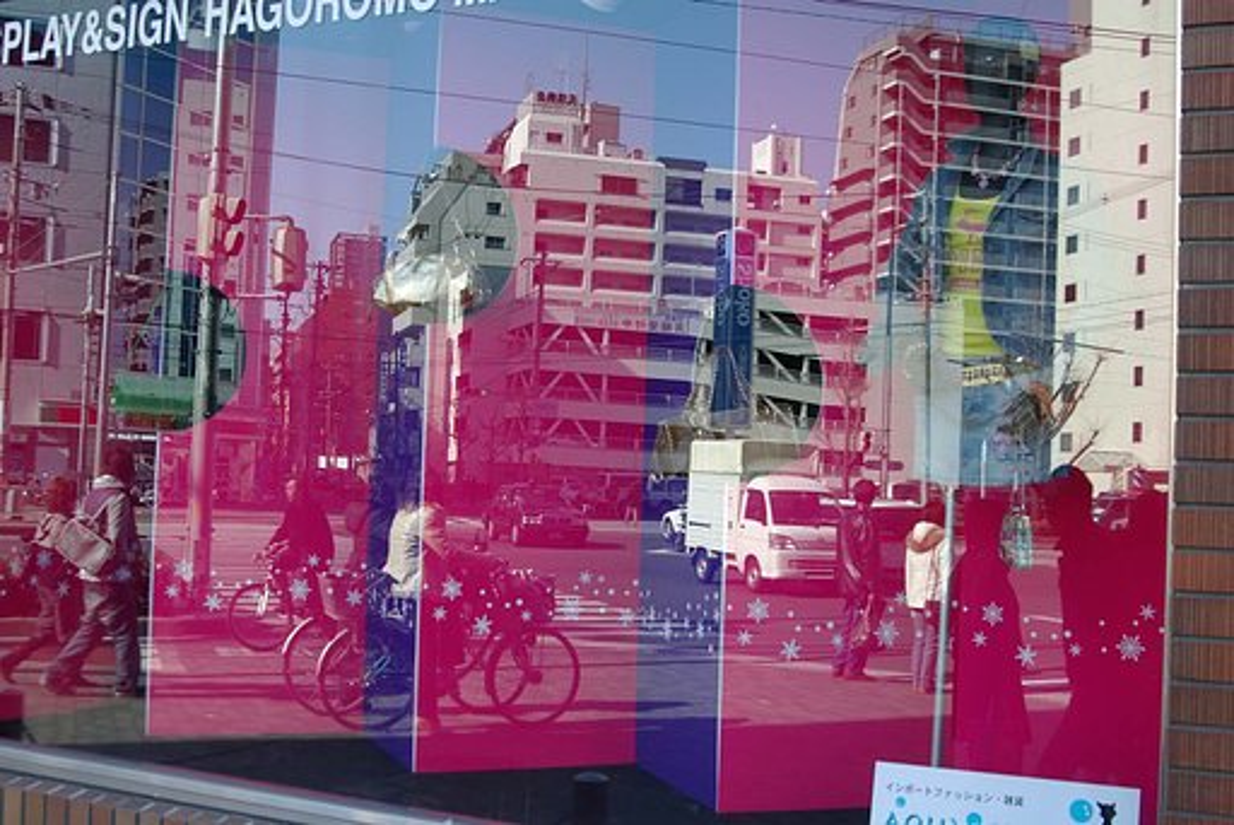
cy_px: 412
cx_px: 617
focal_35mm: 42
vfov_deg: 31.9
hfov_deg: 46.4
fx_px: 1440
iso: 200
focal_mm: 28
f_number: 5.6
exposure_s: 1/125
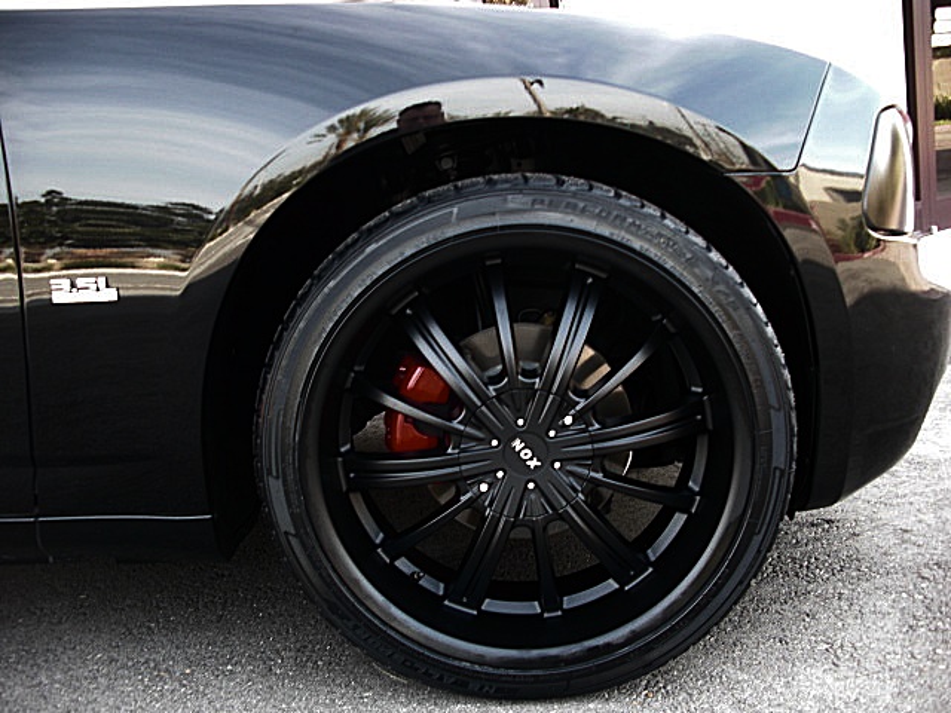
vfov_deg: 39.7
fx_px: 989
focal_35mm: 36
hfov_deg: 51.4
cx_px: 476
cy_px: 356
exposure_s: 1/60
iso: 100
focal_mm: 6.3
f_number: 2.8
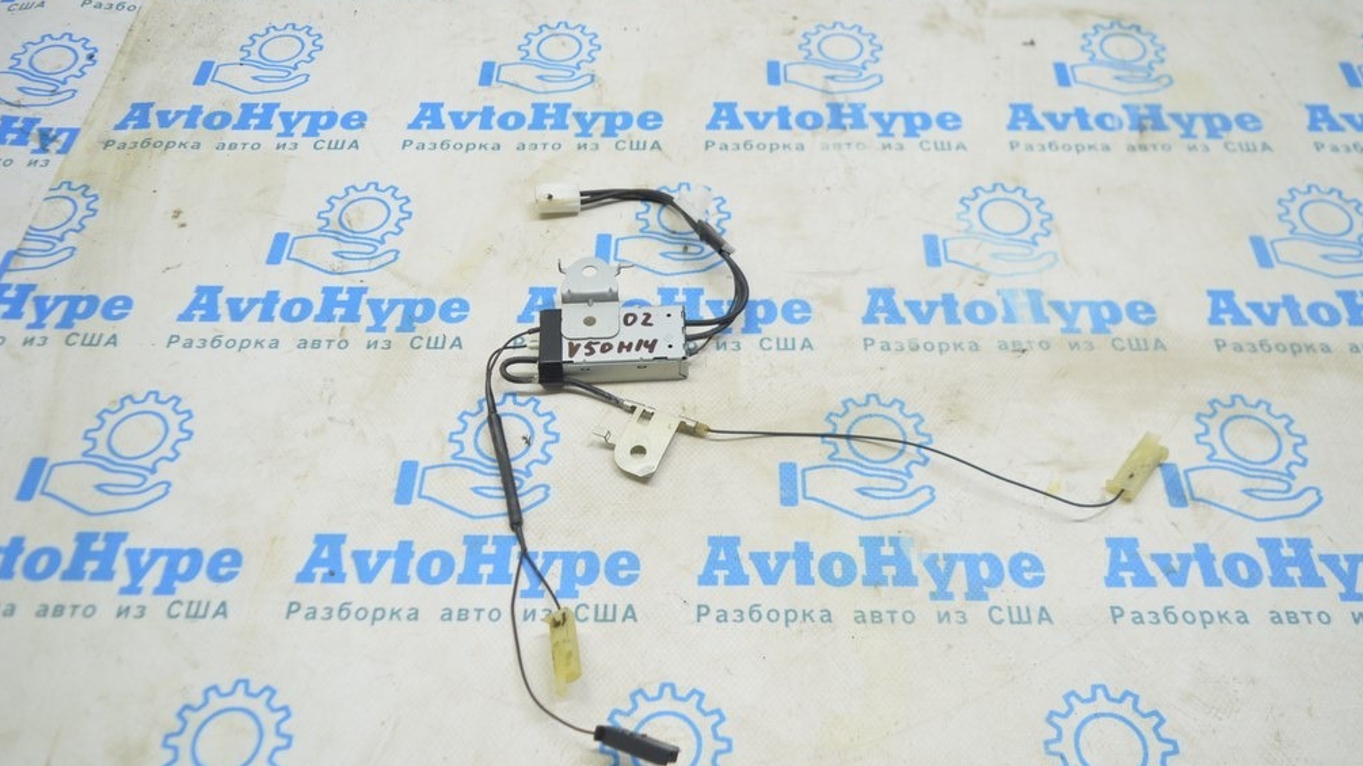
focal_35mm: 32
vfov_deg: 36.7
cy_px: 365
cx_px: 679
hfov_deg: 61.0
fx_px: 1156
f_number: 3.5
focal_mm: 20
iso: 400
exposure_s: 1/40
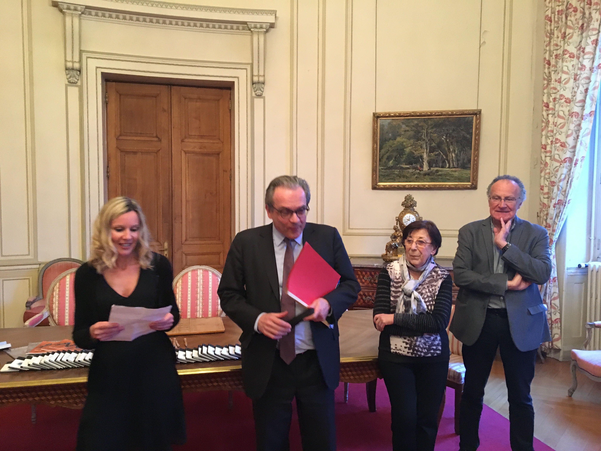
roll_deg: +0.1
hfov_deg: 61.7
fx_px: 503
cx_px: 300
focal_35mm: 29
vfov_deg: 48.2
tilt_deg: -2.4
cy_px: 226
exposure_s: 1/17
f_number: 2.2
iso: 250
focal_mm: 4.15
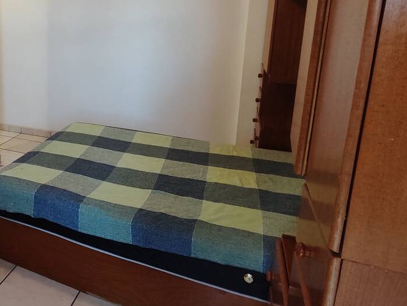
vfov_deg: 42.2
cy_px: 92
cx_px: 18
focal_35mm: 33
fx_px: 388
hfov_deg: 47.7
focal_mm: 1.65
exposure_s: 1/60
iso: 351
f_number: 2.2
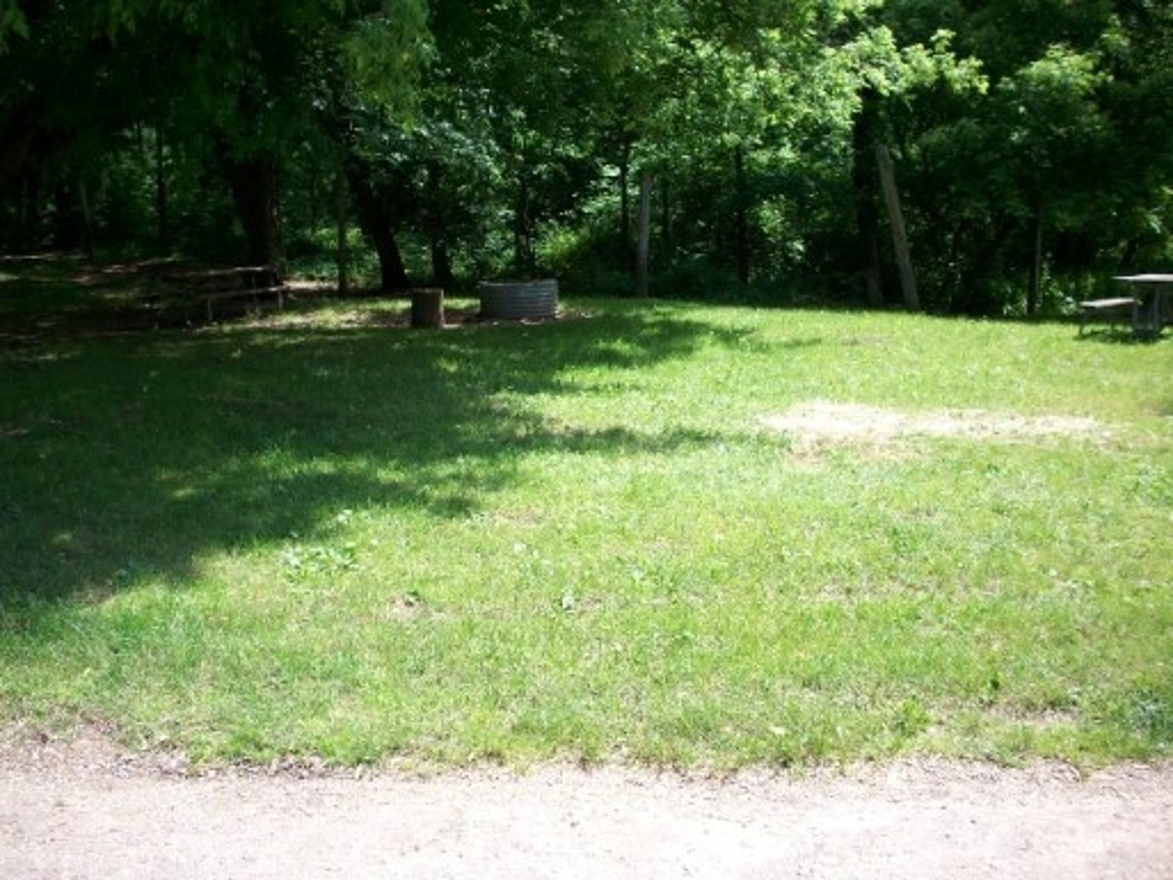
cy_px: 440
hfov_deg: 50.1
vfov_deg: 38.7
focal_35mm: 37
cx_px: 586
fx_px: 1254
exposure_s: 1/384
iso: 80
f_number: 2.8
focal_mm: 6.2
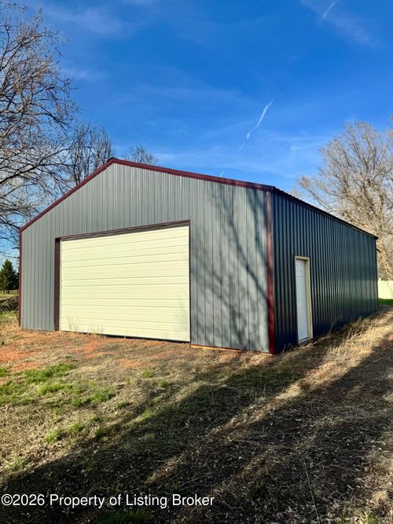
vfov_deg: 71.6
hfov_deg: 56.8
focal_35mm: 24
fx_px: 363
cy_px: 262
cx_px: 196
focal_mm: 6.76
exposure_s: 1/4950
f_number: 1.78
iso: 80
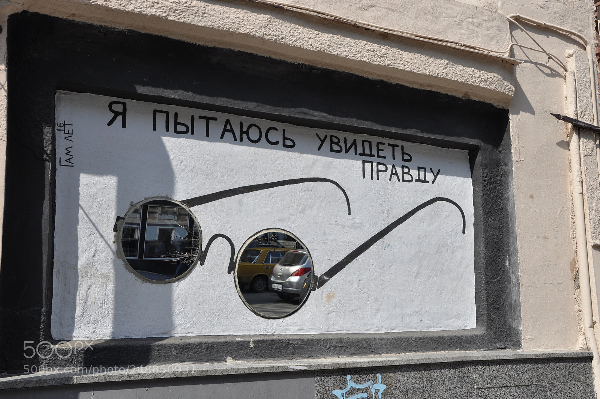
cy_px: 200
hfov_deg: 49.6
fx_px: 649
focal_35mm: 39
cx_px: 300
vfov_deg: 34.1
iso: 320
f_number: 10
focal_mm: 26
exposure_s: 1/400
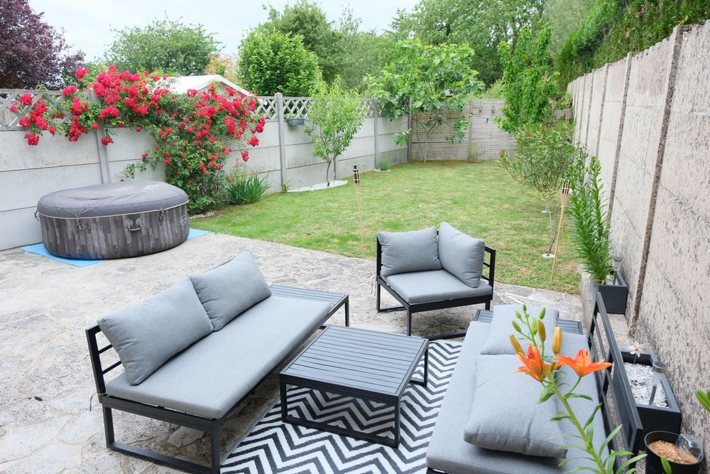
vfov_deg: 53.1
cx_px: 355
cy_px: 237
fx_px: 473
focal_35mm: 24
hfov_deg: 73.7
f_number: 4
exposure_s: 1/90
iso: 125
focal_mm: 16
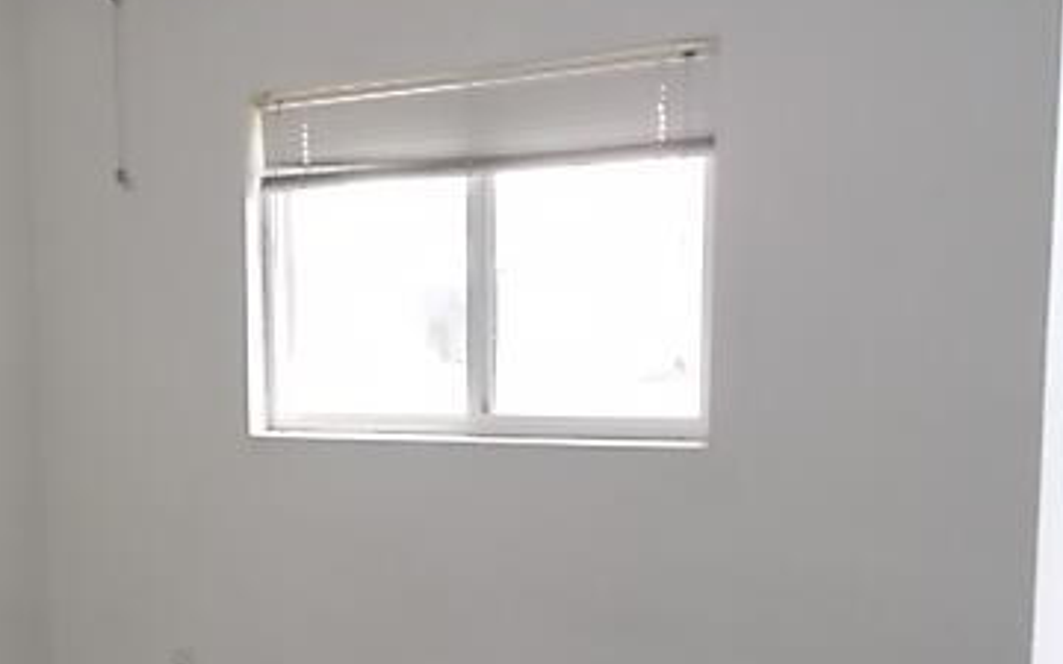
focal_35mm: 49
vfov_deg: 26.1
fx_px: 1420
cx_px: 165
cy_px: 481
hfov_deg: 39.0
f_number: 3.2
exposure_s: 1/25
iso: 200
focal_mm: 4.6
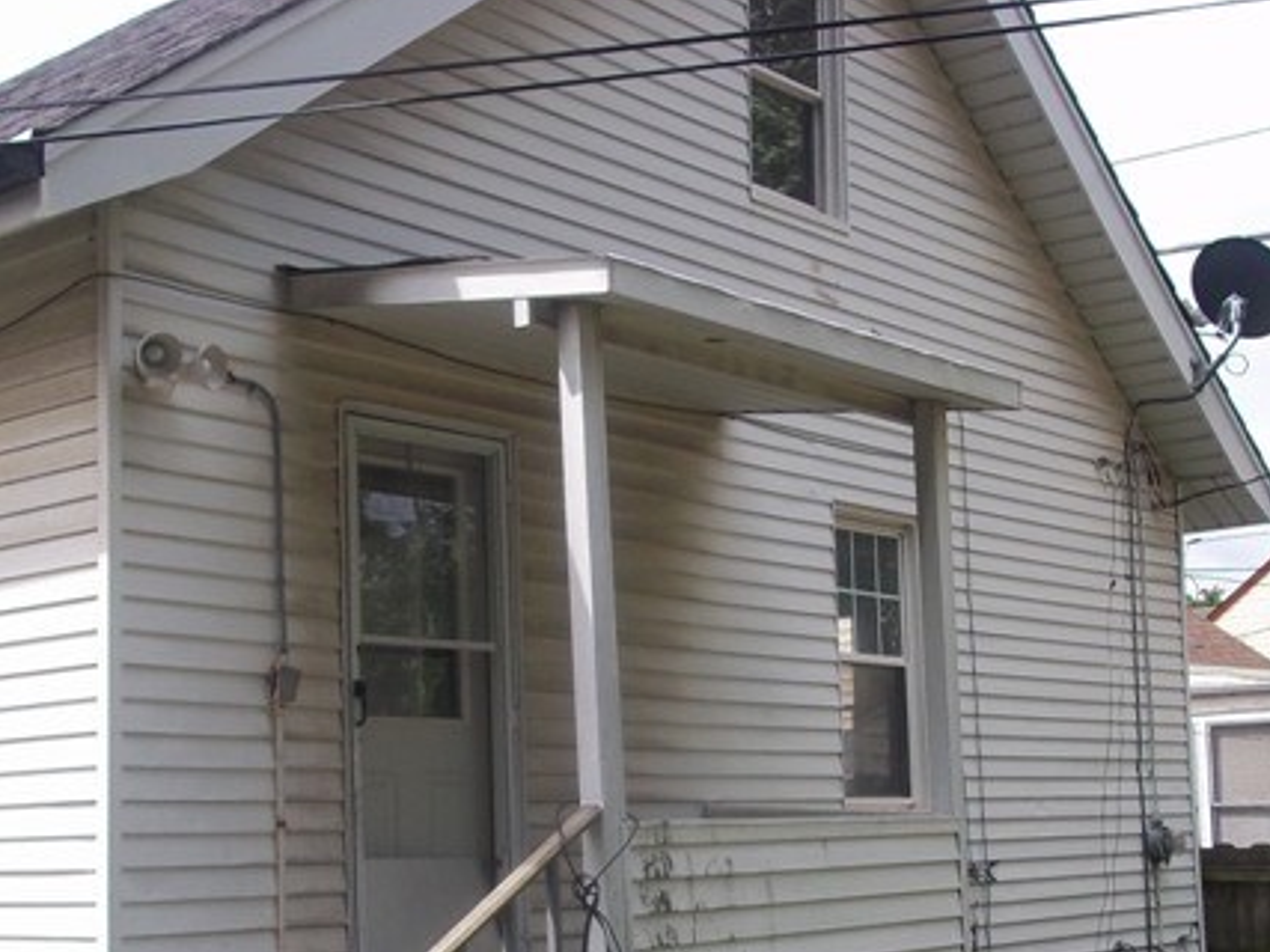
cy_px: 622
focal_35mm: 54
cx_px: 616
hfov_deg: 35.5
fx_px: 1981
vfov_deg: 26.9
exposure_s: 1/125
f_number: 8
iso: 80
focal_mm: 6.5
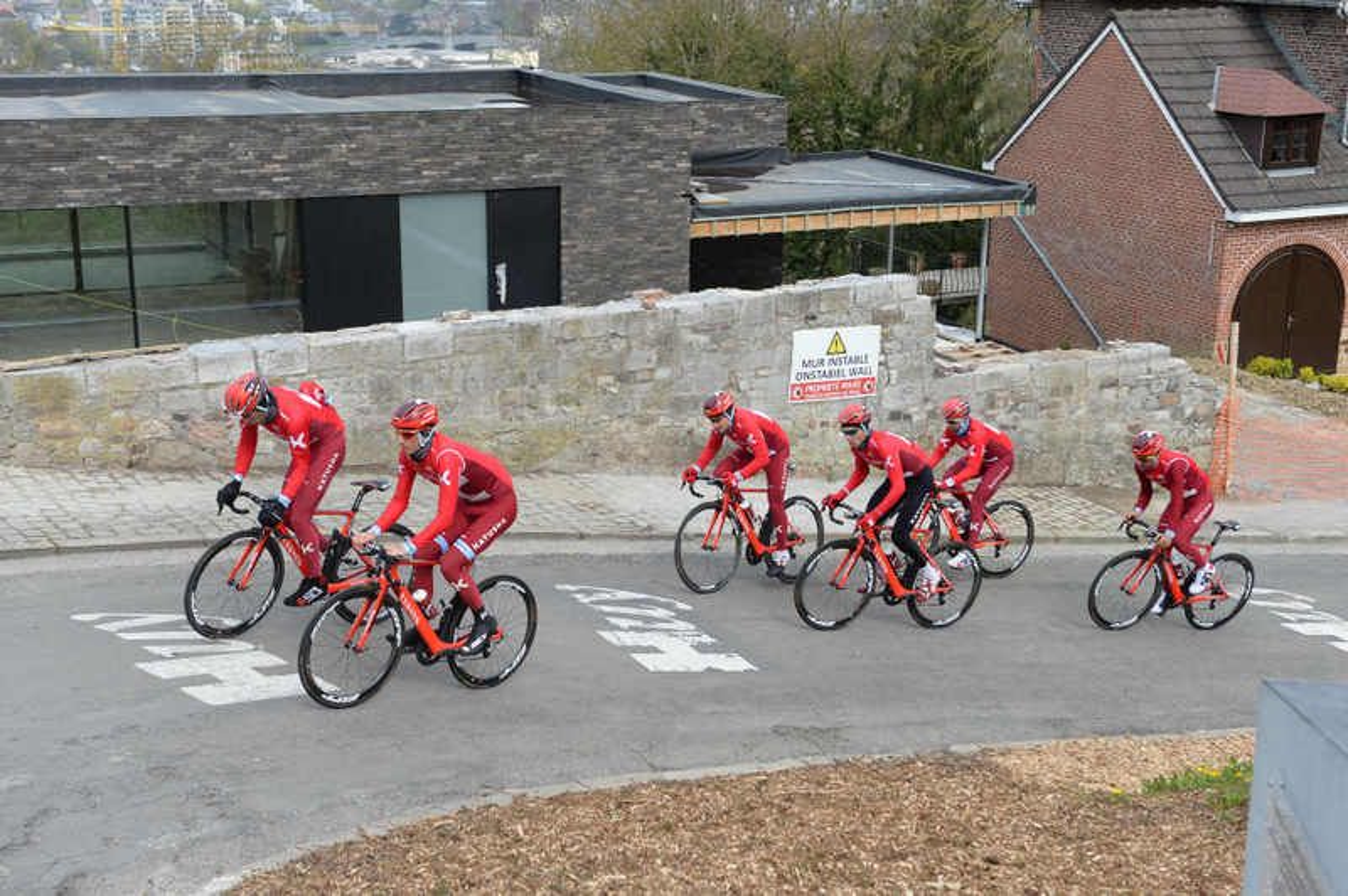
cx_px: 674
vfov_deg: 26.9
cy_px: 448
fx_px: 1871
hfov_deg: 39.6
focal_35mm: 50
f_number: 5.6
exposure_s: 1/1000
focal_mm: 50
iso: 400
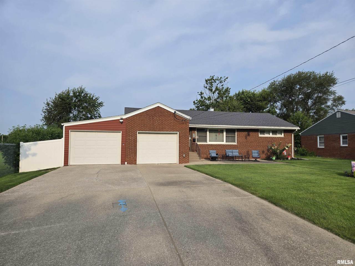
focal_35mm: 23
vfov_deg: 58.9
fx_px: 236
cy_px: 133
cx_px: 178
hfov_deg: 73.9
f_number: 1.8
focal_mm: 5.4
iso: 25
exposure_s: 1/1854
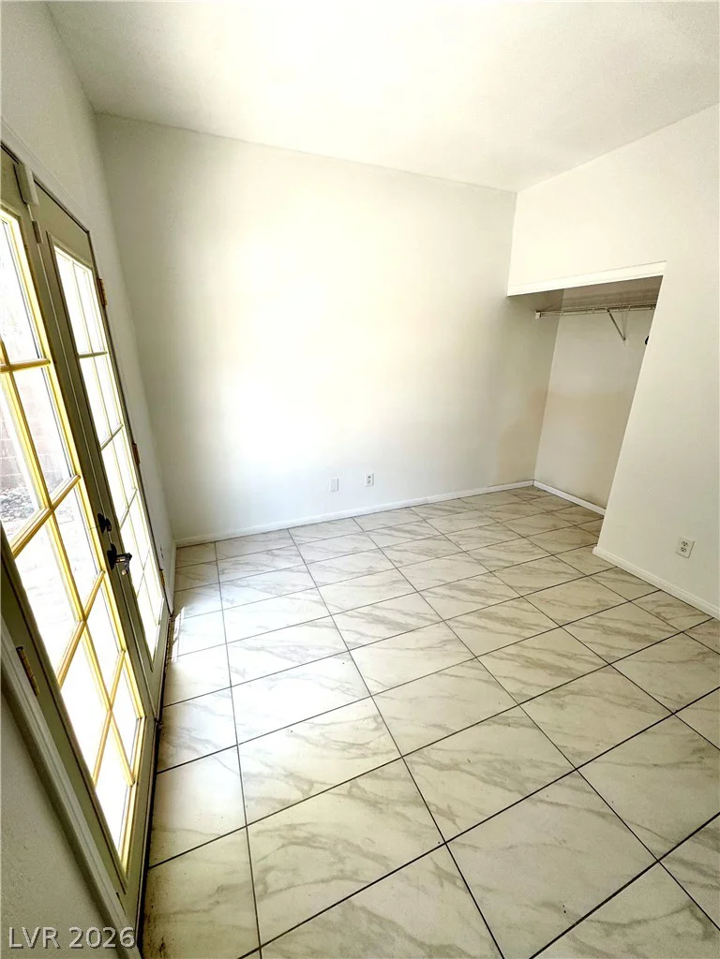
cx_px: 360
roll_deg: -0.3
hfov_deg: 85.7
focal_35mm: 14
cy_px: 480
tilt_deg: -20.2
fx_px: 388
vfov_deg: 102.1
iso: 40
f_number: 2.2
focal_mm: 2.22
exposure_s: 1/99
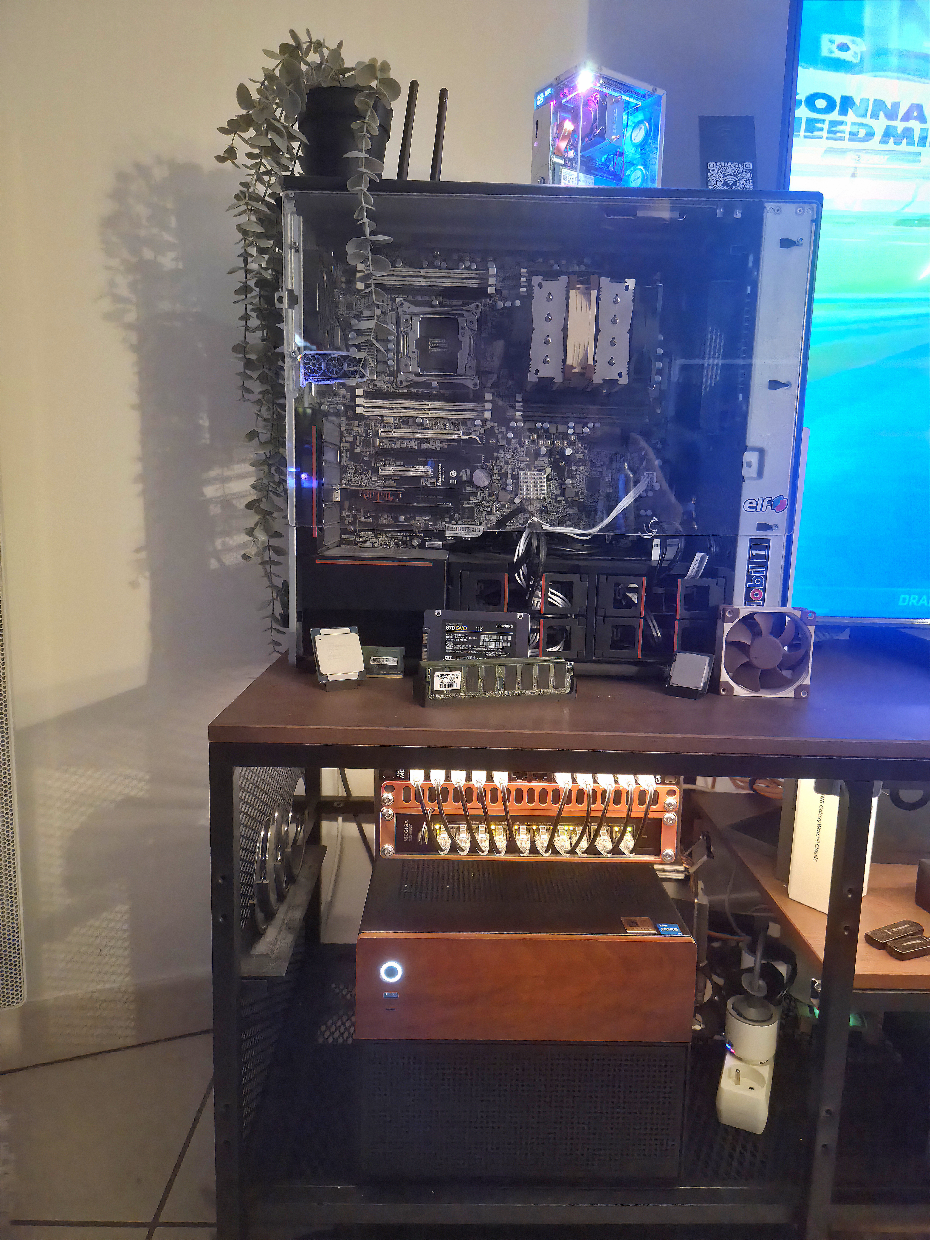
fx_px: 824
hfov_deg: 58.9
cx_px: 465
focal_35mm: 23
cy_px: 620
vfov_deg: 73.9
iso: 640
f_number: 1.8
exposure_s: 1/24
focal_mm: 5.4
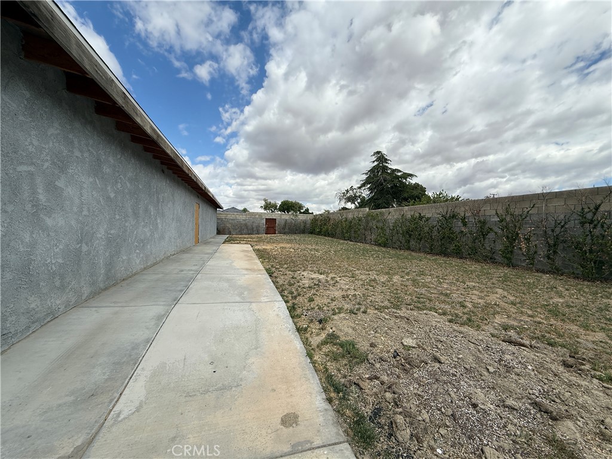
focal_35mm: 14
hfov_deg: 102.1
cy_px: 230
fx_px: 248
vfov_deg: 85.7
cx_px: 306
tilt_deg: -0.7
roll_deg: -2.6
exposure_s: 1/2976
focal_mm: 2.22
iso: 50
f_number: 2.2
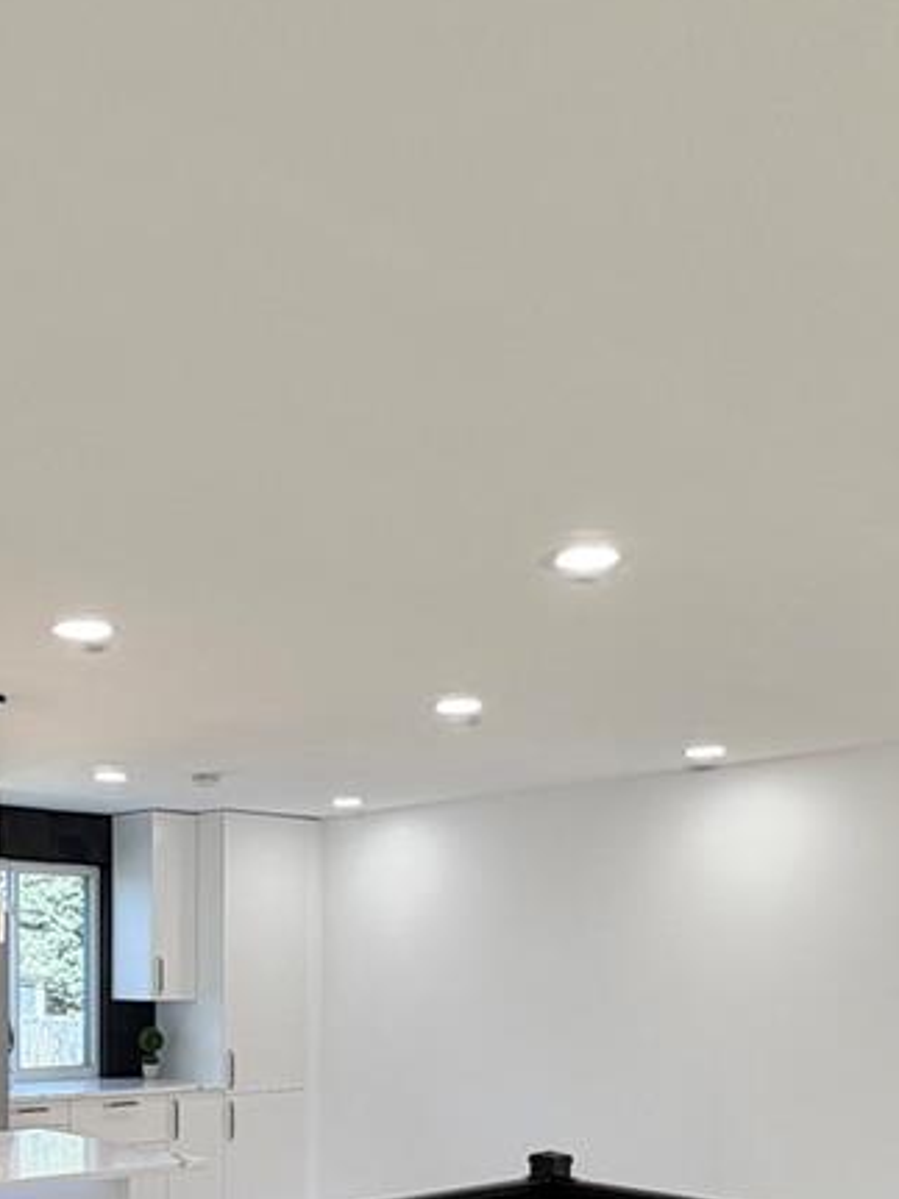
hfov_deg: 35.6
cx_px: 175
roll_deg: -0.1
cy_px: 1027
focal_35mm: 39
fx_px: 1351
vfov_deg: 44.5
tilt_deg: -2.3
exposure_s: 1/120
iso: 64
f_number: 2.2
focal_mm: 2.22
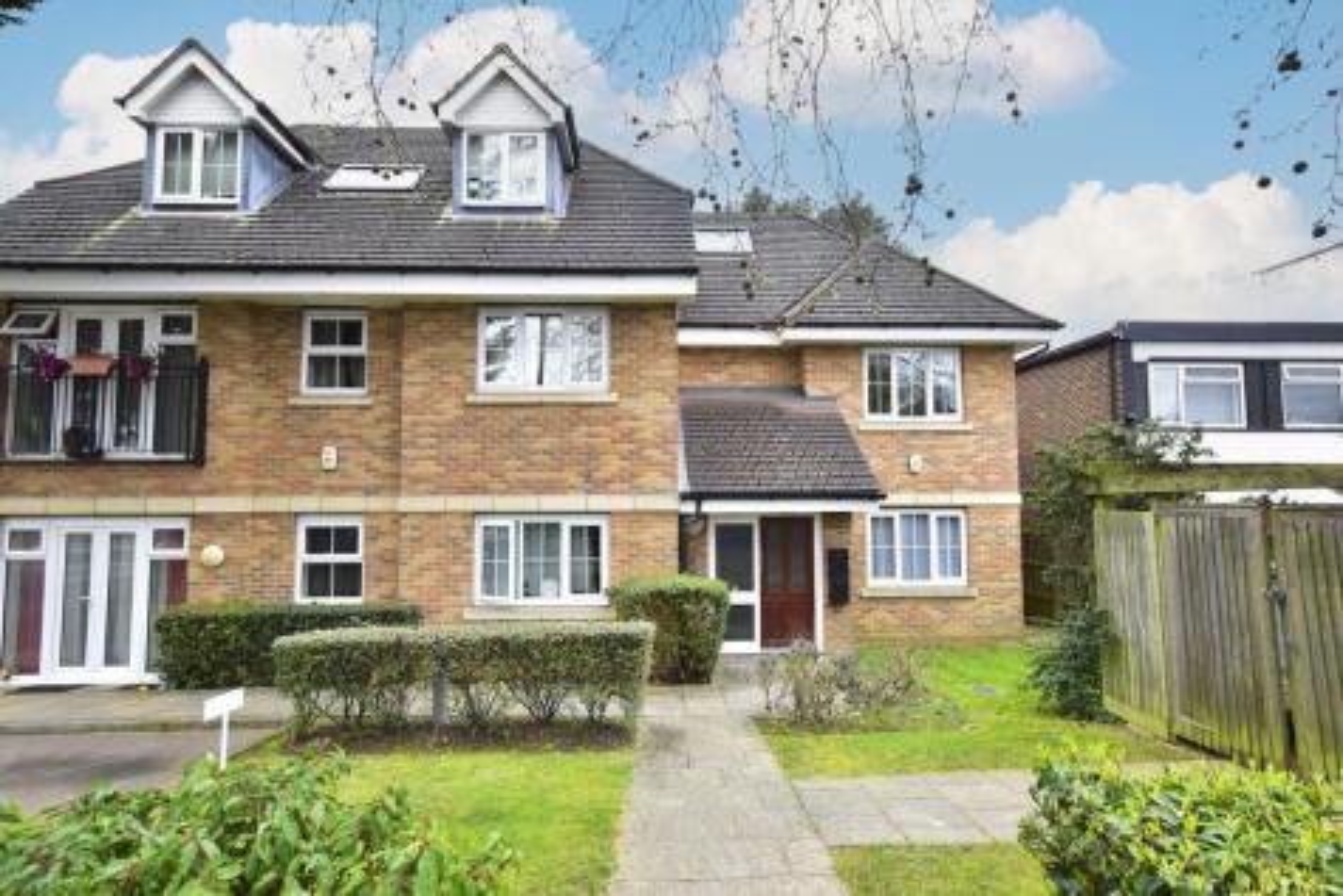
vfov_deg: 69.7
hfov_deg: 92.4
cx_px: 672
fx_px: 644
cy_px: 448
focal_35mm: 17
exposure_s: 1/40
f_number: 8
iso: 800
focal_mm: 11.5
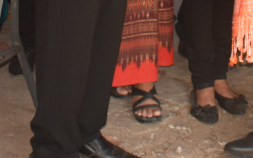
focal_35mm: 148
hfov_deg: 14.1
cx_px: 159
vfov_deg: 8.1
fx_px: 1020
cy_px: -224
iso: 180
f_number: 5.6
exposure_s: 1/125
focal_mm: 18
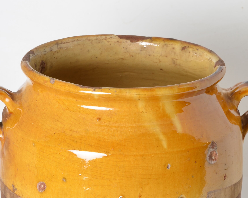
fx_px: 1116
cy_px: 185
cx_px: 133
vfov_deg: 10.1
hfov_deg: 12.7
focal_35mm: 152
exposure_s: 1/125
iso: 100
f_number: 11
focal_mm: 50
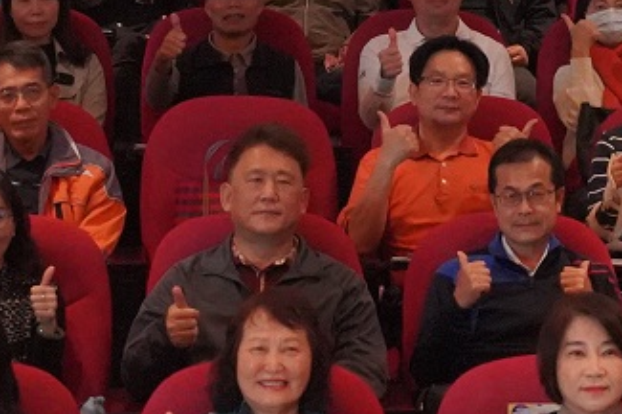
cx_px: 563
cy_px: -151
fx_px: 3348
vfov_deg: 7.0
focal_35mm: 194
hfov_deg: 10.6
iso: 12800
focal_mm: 42
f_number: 3.2
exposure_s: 1/125
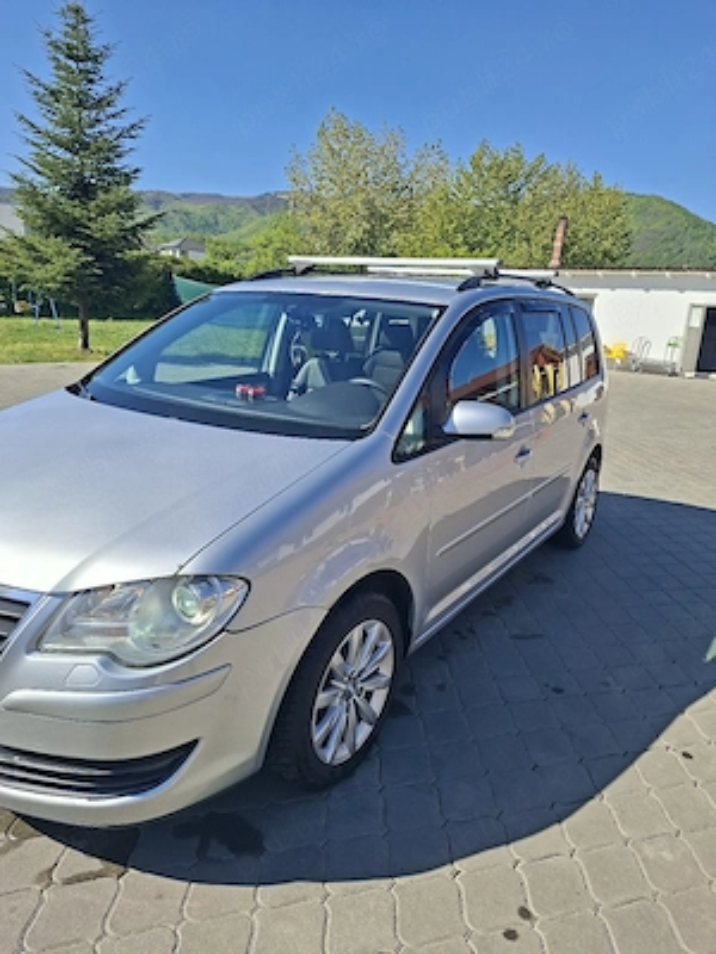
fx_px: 634
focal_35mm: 23
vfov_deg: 73.9
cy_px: 477
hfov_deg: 58.9
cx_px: 358
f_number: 1.8
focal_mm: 5.54
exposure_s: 1/2500
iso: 50
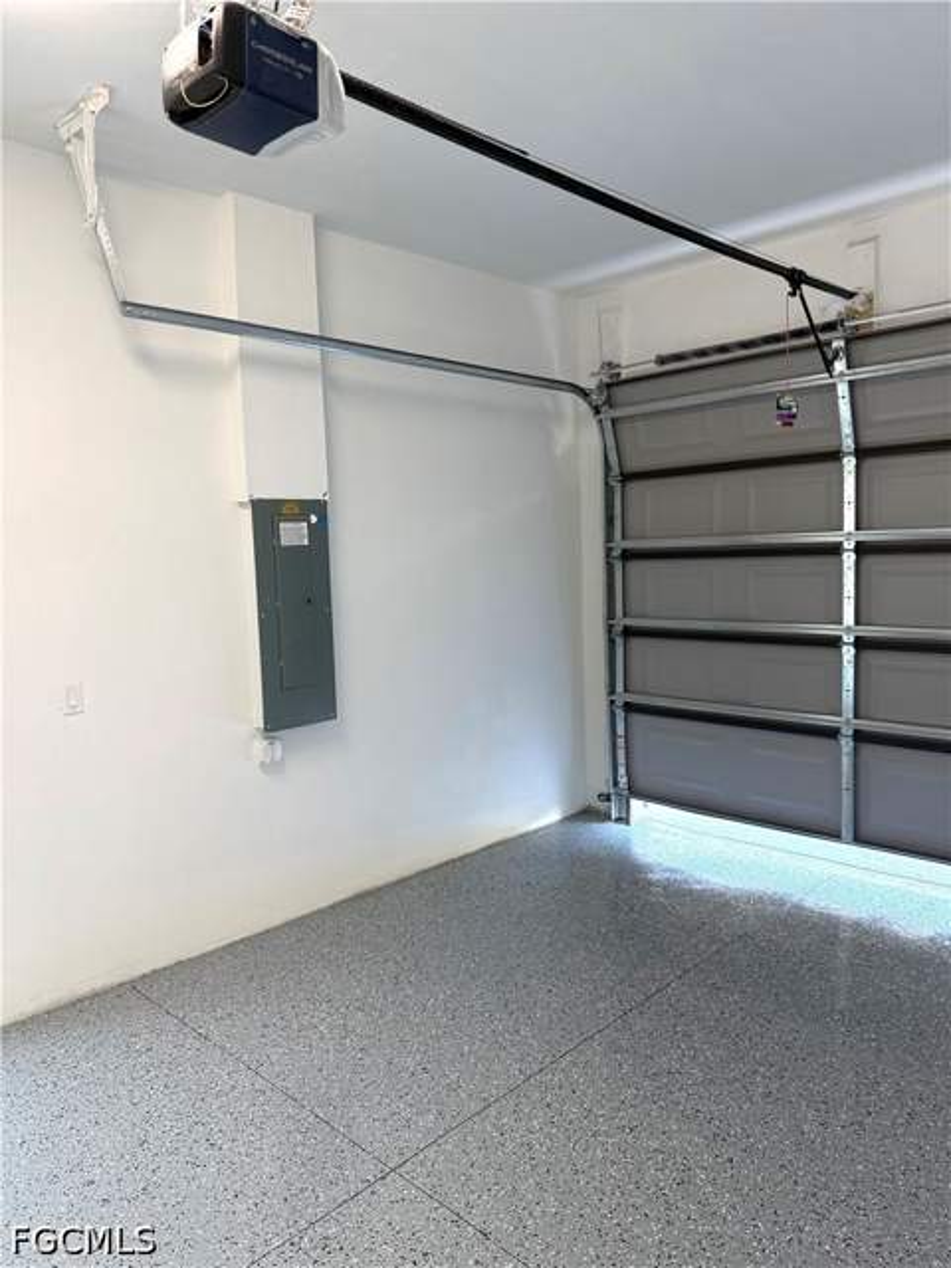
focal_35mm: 24
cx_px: 476
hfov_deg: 56.8
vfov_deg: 71.6
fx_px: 879
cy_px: 634
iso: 200
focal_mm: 6.76
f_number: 1.78
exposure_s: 1/159
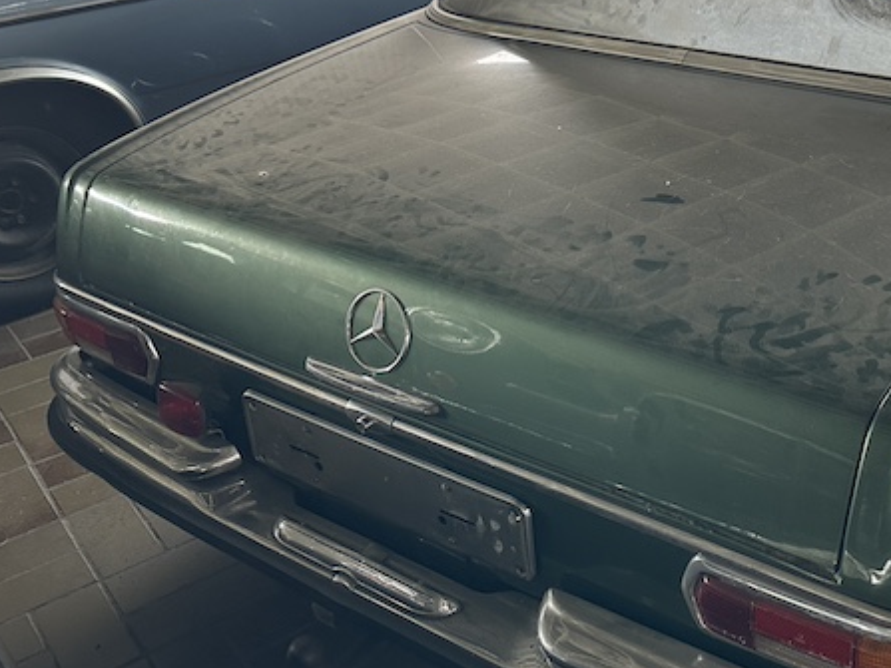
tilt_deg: -25.7
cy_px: 285
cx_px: 656
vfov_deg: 33.5
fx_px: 1107
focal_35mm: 43
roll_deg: +2.3
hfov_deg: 42.7
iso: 200
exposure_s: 1/121
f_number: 1.78
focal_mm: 6.86
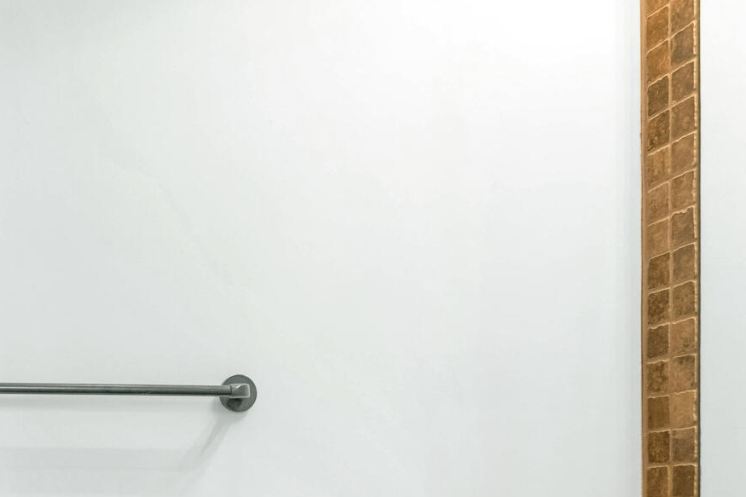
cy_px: 549
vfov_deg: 25.9
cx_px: 101
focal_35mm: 48
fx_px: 994
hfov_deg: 38.8
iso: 320
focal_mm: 14
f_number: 2.8
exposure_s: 1/60
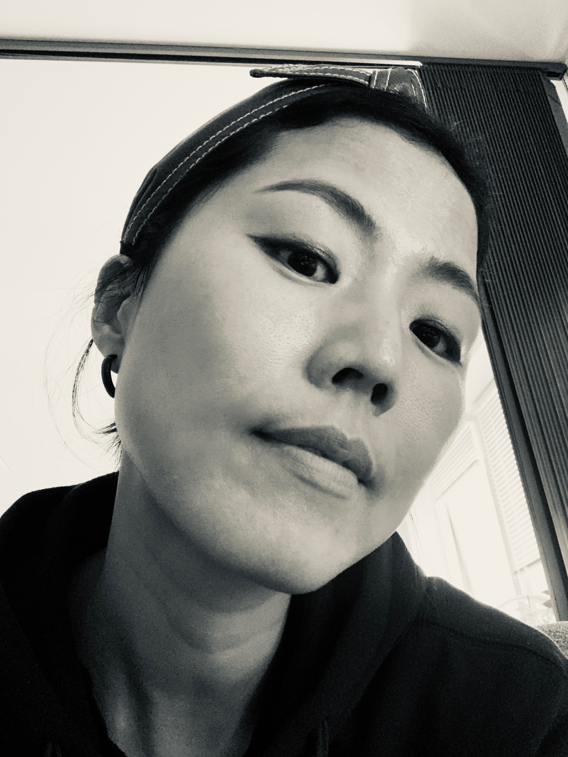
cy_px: 378
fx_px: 700
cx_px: 284
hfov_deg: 44.2
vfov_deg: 56.8
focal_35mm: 32
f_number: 2.2
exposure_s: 1/37
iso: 320
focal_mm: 2.87
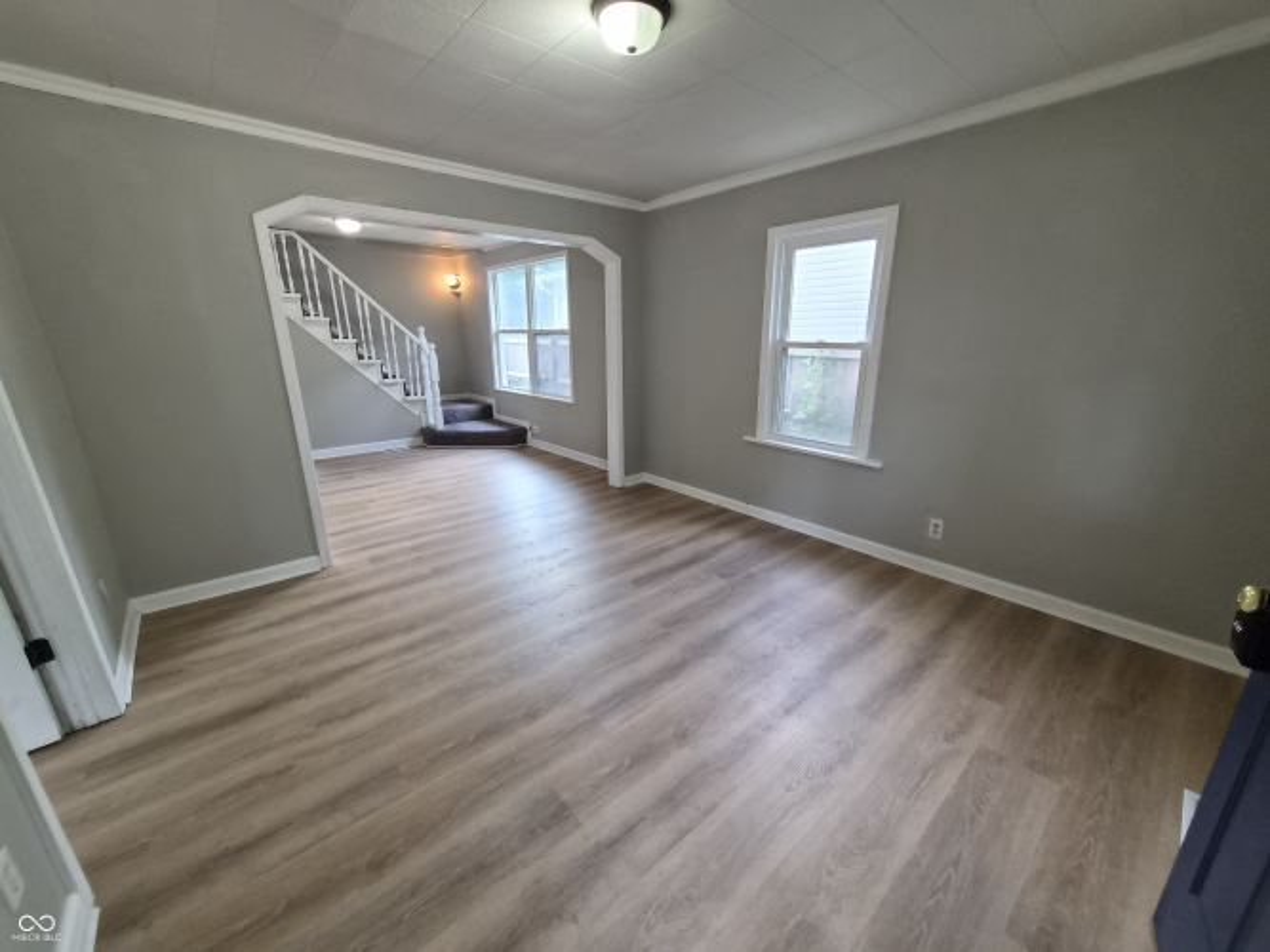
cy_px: 476
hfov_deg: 106.2
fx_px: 477
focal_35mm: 13
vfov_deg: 89.9
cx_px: 635
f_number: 2.2
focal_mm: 1.7
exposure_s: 1/60
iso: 100
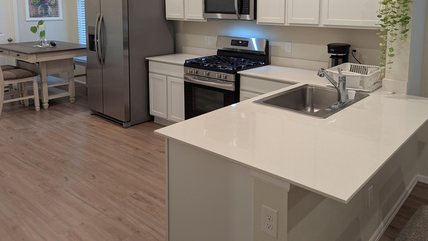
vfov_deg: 36.6
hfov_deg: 62.5
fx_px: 352
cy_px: 50
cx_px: 233
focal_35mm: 31
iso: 77
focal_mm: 6.81
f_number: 1.85
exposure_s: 1/30
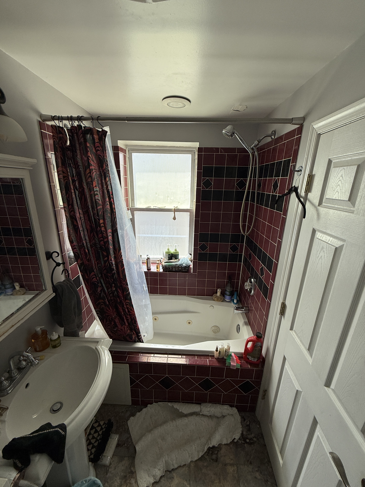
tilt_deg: -16.5
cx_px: 182
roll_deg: -2.0
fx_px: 197
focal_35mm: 14
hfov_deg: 85.7
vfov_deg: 102.1
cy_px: 244
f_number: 2.2
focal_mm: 2.22
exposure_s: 1/145
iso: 50
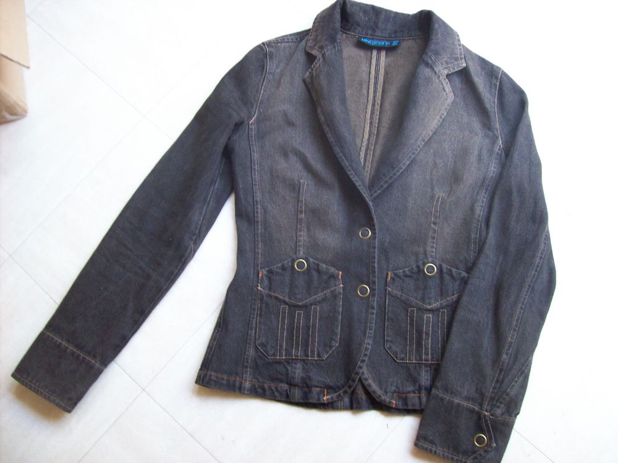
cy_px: 232
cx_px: 309
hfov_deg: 51.4
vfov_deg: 39.6
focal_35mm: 36
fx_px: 642
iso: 160
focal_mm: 6
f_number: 2.7
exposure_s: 1/21.5
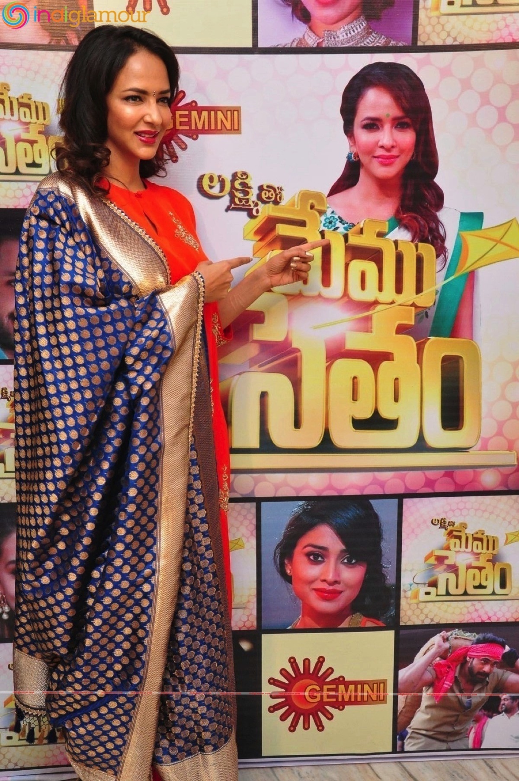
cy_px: 390
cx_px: 260
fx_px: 975
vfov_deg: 43.6
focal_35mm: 45
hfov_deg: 29.8
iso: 1600
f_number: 10
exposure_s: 1/125
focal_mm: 30
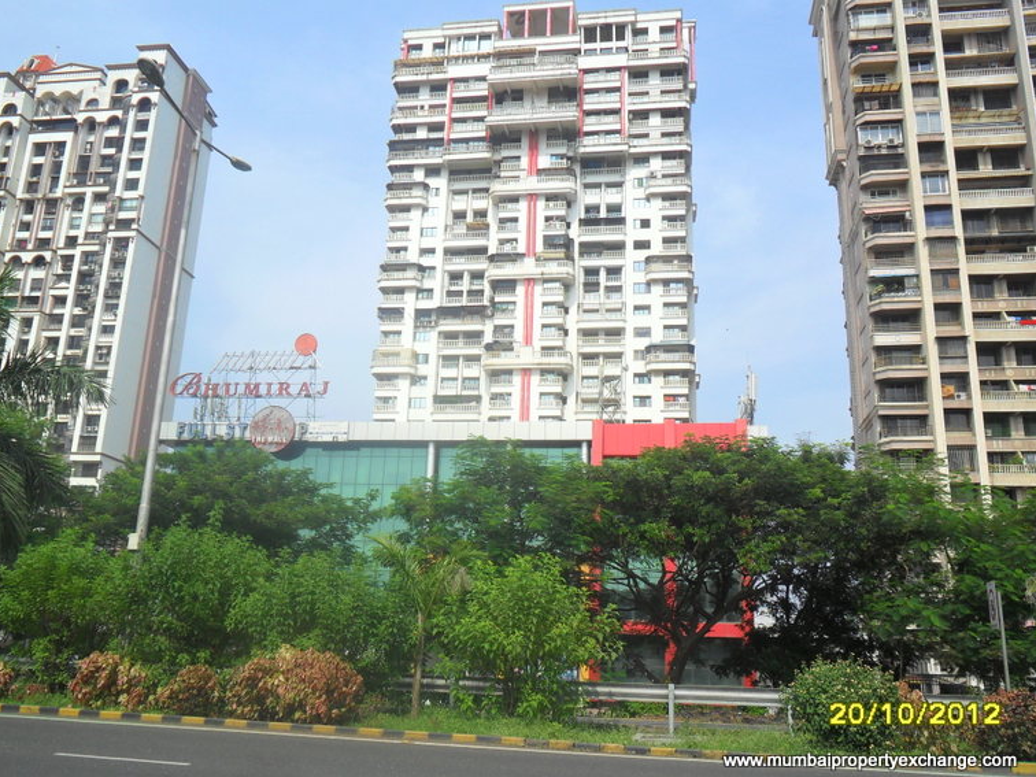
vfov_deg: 42.9
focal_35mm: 33
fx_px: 988
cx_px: 508
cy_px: 390
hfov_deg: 55.3
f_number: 3.7
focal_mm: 5.7
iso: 100
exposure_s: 1/1000
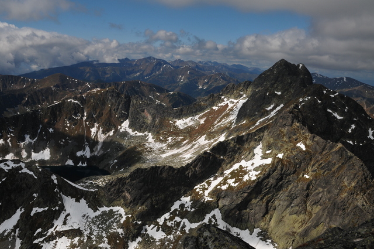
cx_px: 187
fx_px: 374
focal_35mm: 36
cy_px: 124
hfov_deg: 53.2
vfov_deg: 36.8
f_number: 10
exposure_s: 1/160
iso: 200
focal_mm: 24
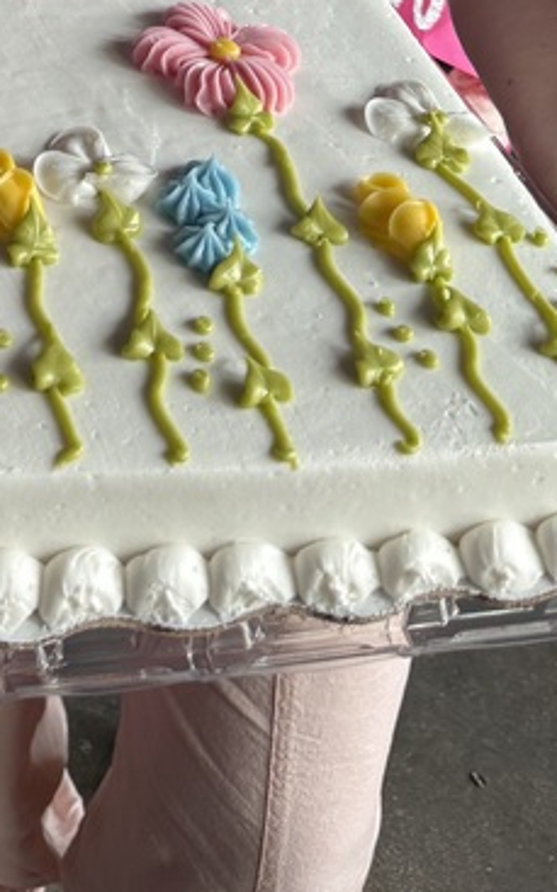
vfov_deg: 24.6
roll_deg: -2.5
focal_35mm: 71
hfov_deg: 17.4
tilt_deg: -18.9
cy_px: -318
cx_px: -131
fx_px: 1726
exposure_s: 1/120
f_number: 1.78
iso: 160
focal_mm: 6.76
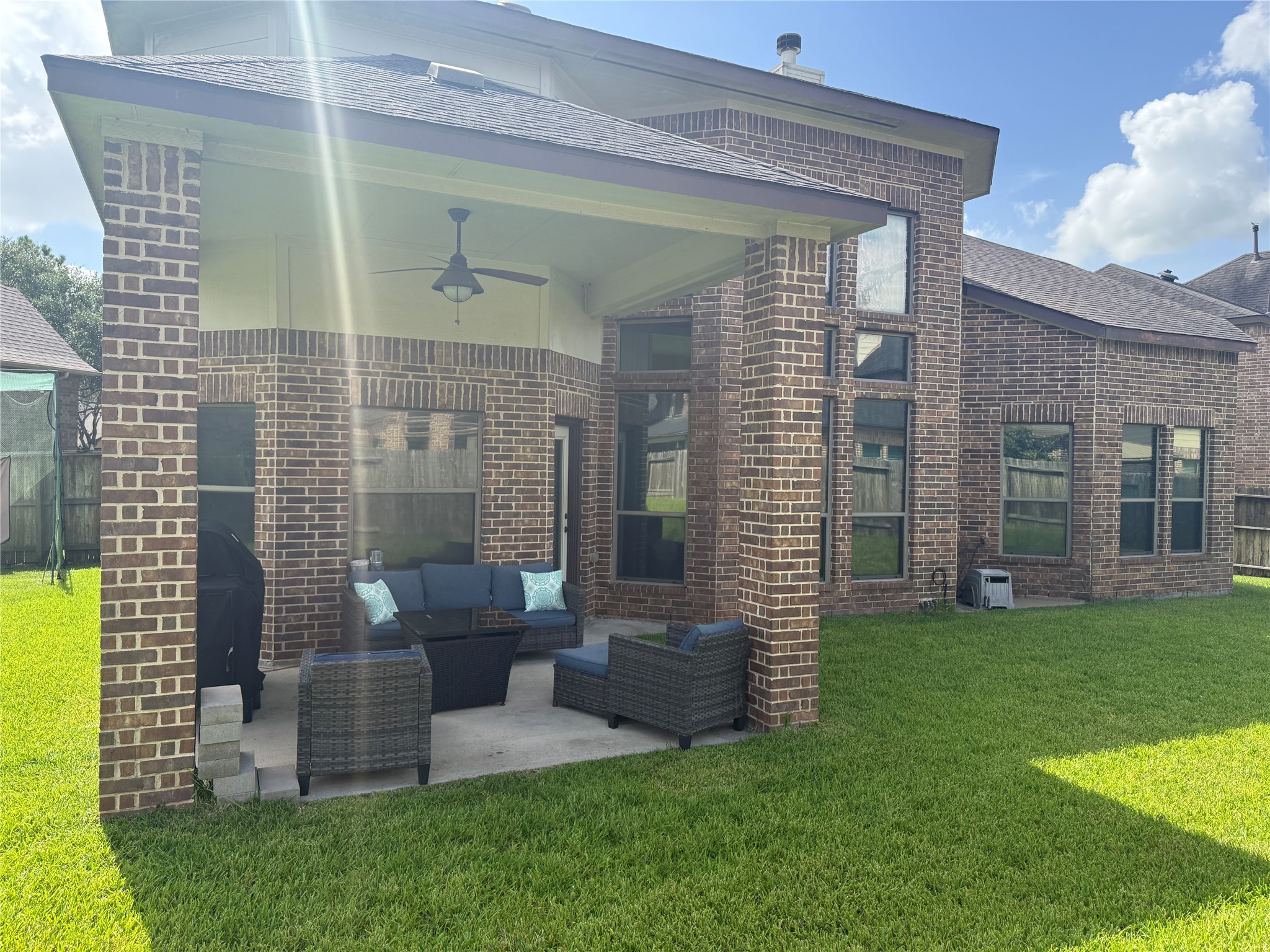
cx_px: 635
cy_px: 476
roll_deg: -1.5
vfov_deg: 56.8
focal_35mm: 24
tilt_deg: +0.9
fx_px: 881
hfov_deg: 71.6
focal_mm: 6.76
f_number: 1.78
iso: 100
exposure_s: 1/2703
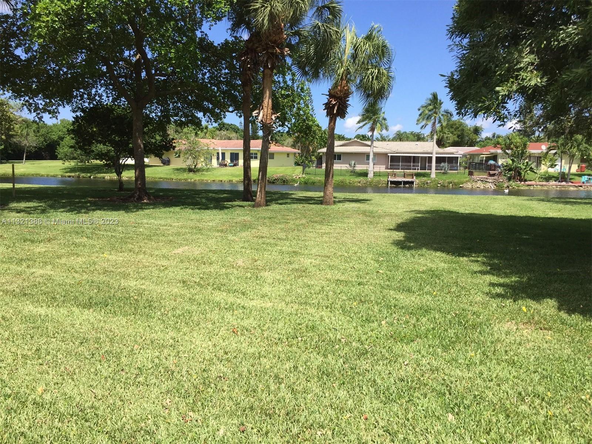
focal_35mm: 29
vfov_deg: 48.2
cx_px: 296
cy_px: 222
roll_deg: -2.4
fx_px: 496
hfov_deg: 61.7
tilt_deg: -7.5
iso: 32
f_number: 2.2
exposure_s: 1/1721
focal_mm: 4.15
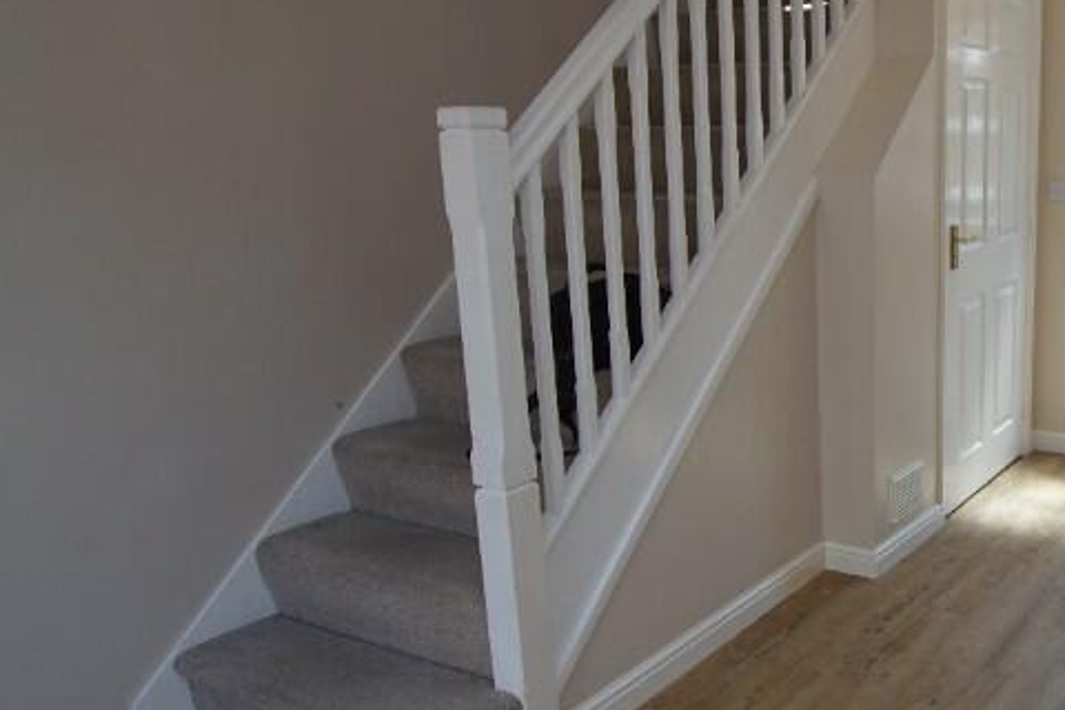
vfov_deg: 41.1
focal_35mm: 32
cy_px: 336
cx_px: 967
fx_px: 947
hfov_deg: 51.5
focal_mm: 10
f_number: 4.5
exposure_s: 1/80
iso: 100
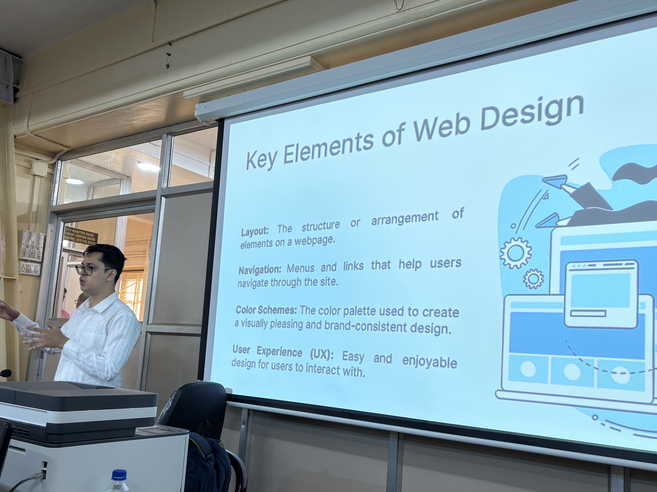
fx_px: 607
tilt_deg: +7.7
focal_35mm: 32
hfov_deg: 56.8
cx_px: 317
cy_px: 273
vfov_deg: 44.1
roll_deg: -3.7
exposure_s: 1/50
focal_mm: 5.96
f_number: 1.6
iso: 64
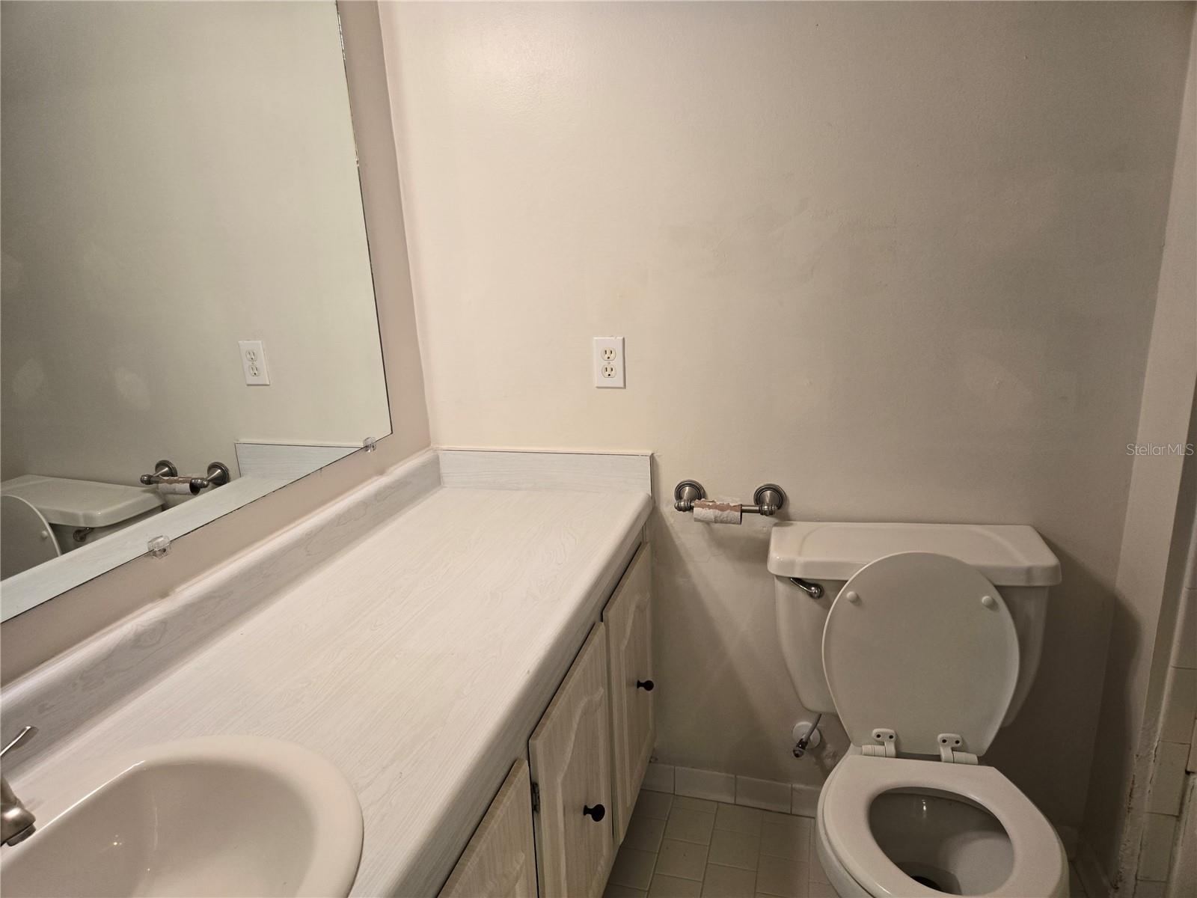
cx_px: 598
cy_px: 449
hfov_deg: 73.9
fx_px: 795
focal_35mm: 23
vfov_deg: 58.9
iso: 125
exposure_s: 1/120
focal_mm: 5.4
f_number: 1.8
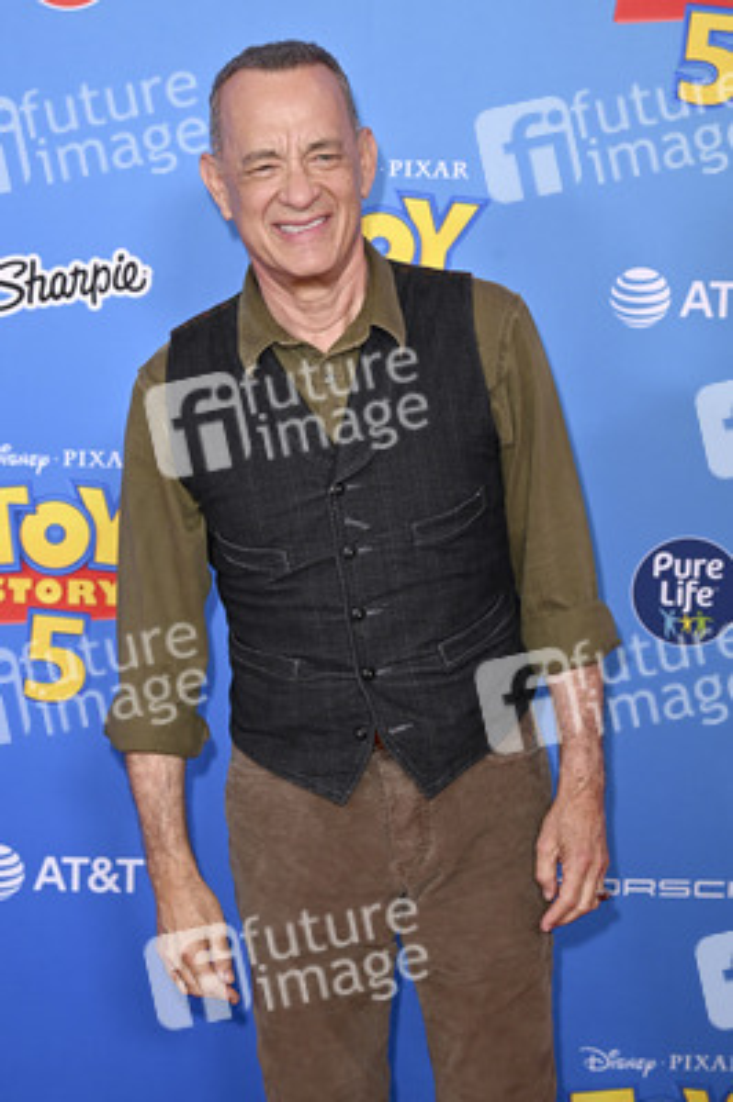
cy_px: 551
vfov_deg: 26.0
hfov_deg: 17.5
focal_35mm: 78
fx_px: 2386
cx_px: 366
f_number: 6.3
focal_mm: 78
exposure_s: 1/250
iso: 1250
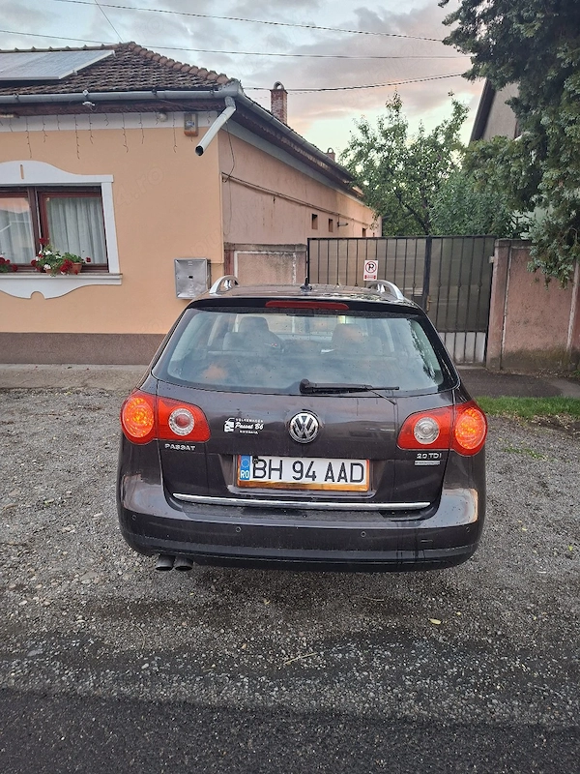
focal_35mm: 23
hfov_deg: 58.9
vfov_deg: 73.9
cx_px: 290
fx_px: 514
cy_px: 387
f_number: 1.8
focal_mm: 5.54
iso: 160
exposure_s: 1/50
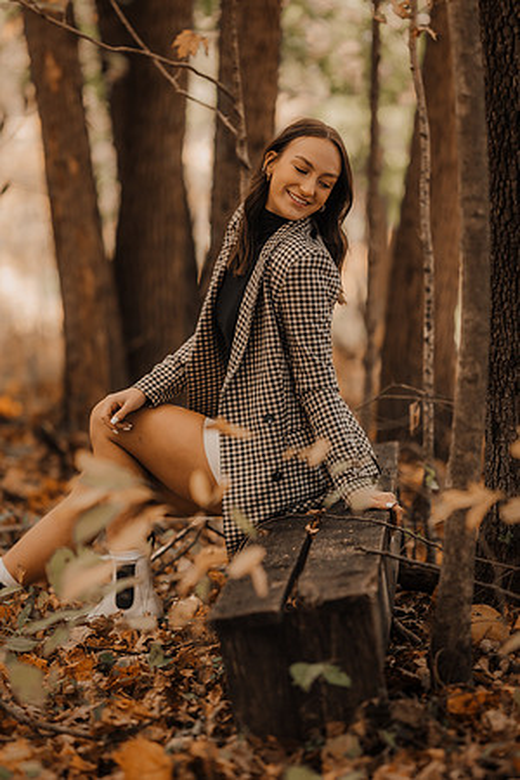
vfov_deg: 13.1
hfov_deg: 8.7
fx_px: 3401
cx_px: 260
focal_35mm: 157
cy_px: 390
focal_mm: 105
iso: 125
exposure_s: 1/125
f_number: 1.4
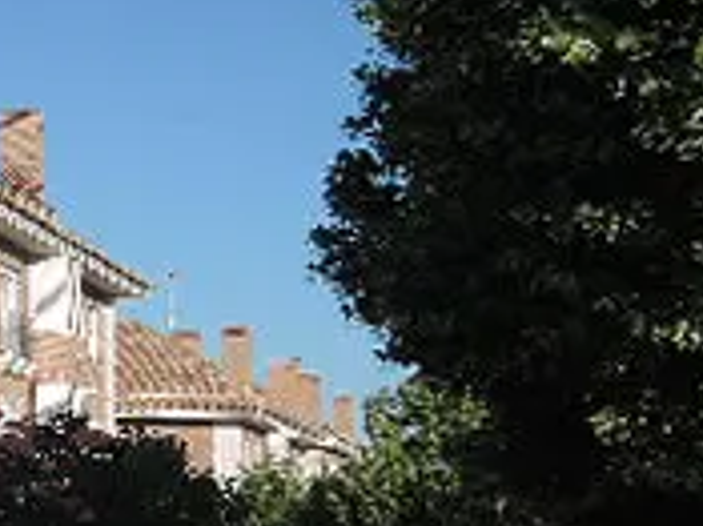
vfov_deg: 16.8
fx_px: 1786
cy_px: 229
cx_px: -406
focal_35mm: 88
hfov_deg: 19.0
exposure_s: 1/1600
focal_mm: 5.1
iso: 80
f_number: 2.8
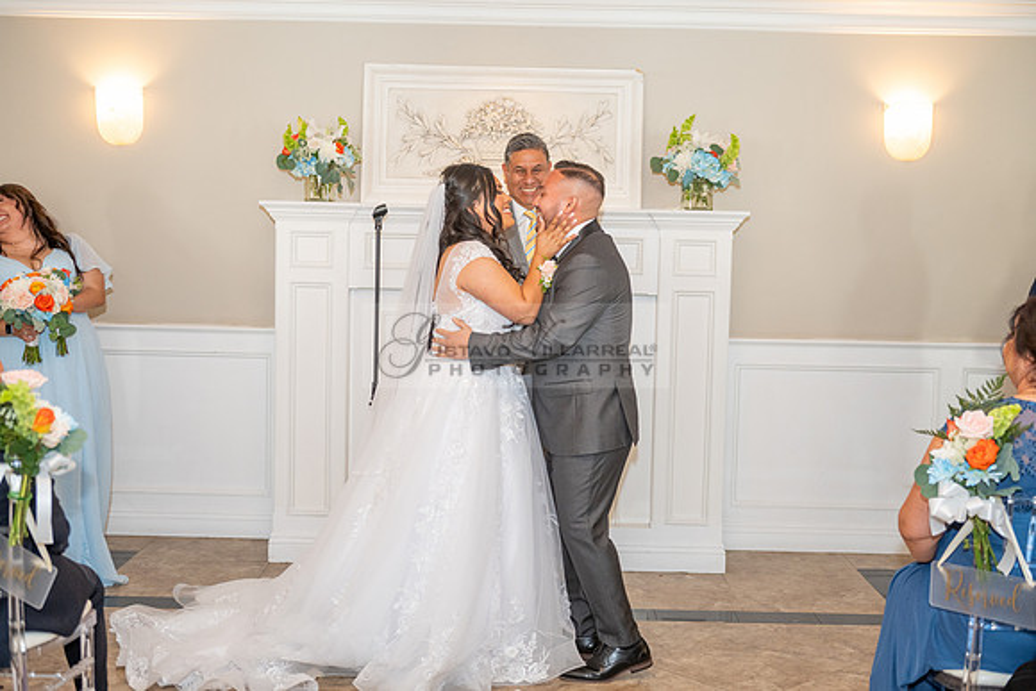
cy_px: 346
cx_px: 518
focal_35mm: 48
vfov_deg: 28.1
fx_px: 1382
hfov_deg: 41.1
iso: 1250
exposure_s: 1/200
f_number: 3.5
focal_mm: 48
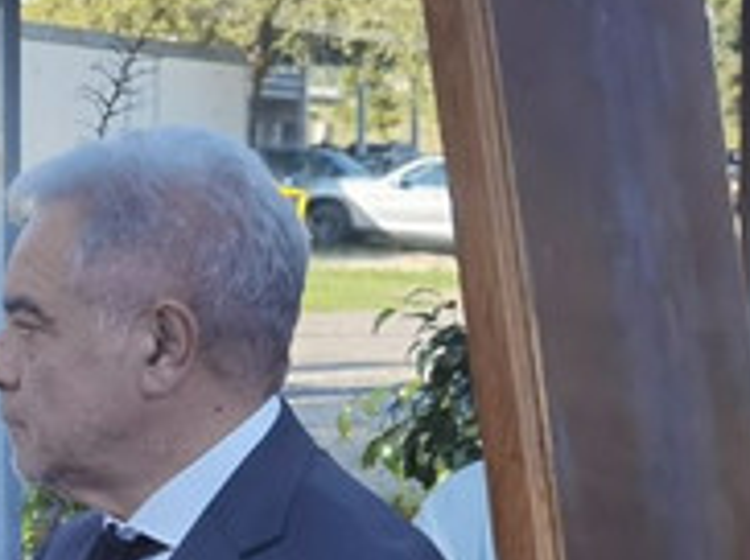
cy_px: 535
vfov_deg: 9.9
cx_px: -387
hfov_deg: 12.7
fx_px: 3202
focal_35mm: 148
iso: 50
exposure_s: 1/1220
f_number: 1.9
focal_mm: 6.71
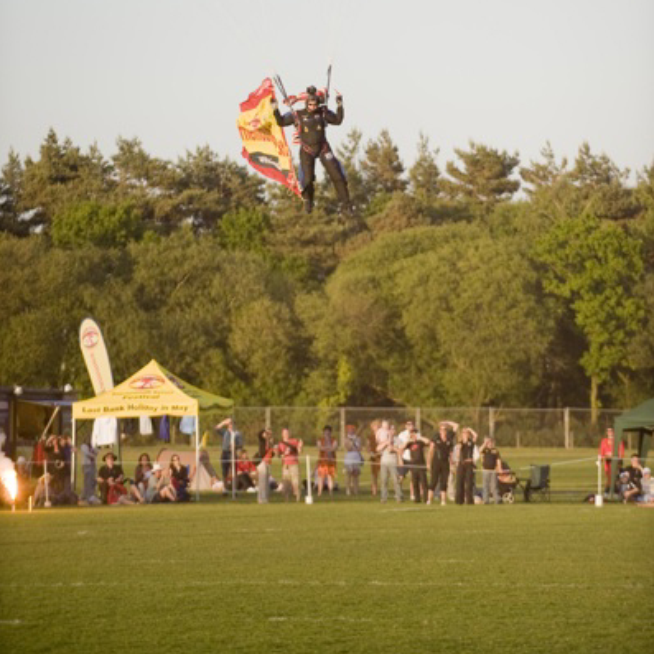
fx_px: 5493
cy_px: 181
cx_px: 327
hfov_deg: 6.8
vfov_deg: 6.8
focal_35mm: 257
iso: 800
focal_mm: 200
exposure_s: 1/5000
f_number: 3.5
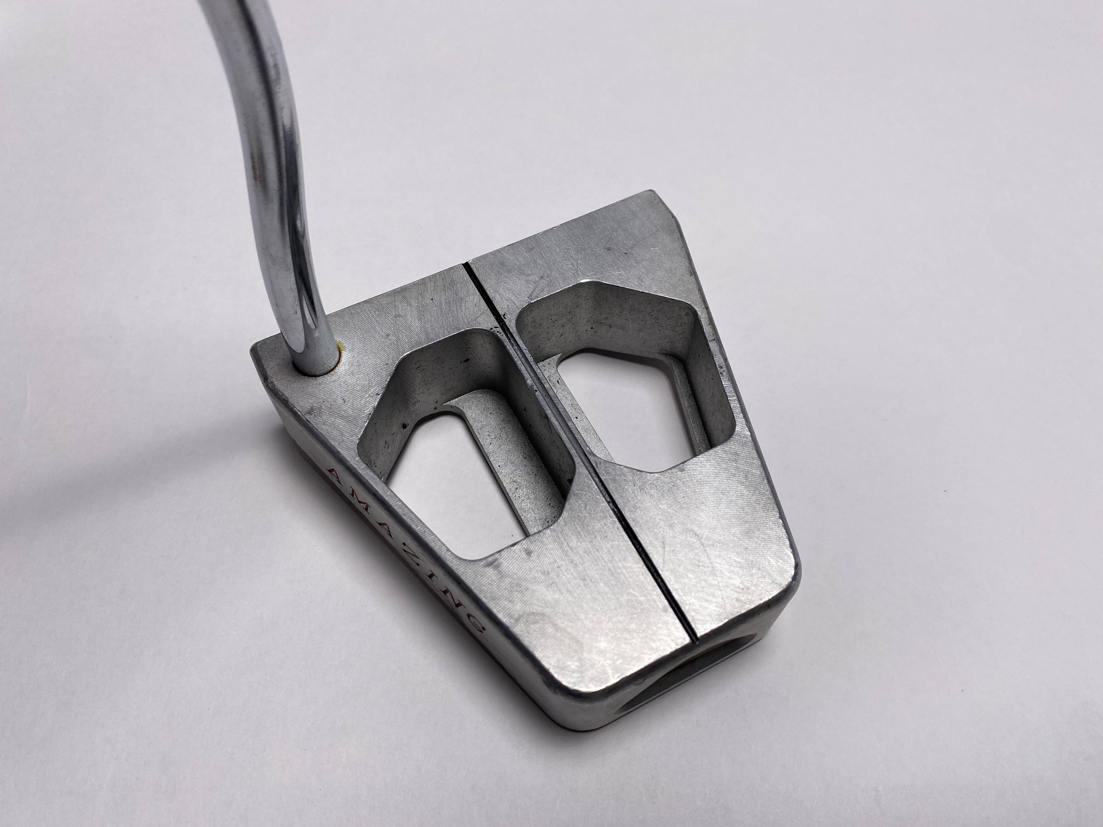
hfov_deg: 67.3
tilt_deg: -59.1
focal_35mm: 26
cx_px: 552
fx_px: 828
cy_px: 414
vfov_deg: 53.1
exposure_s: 1/1300
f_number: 1.8
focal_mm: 4.25
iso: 32
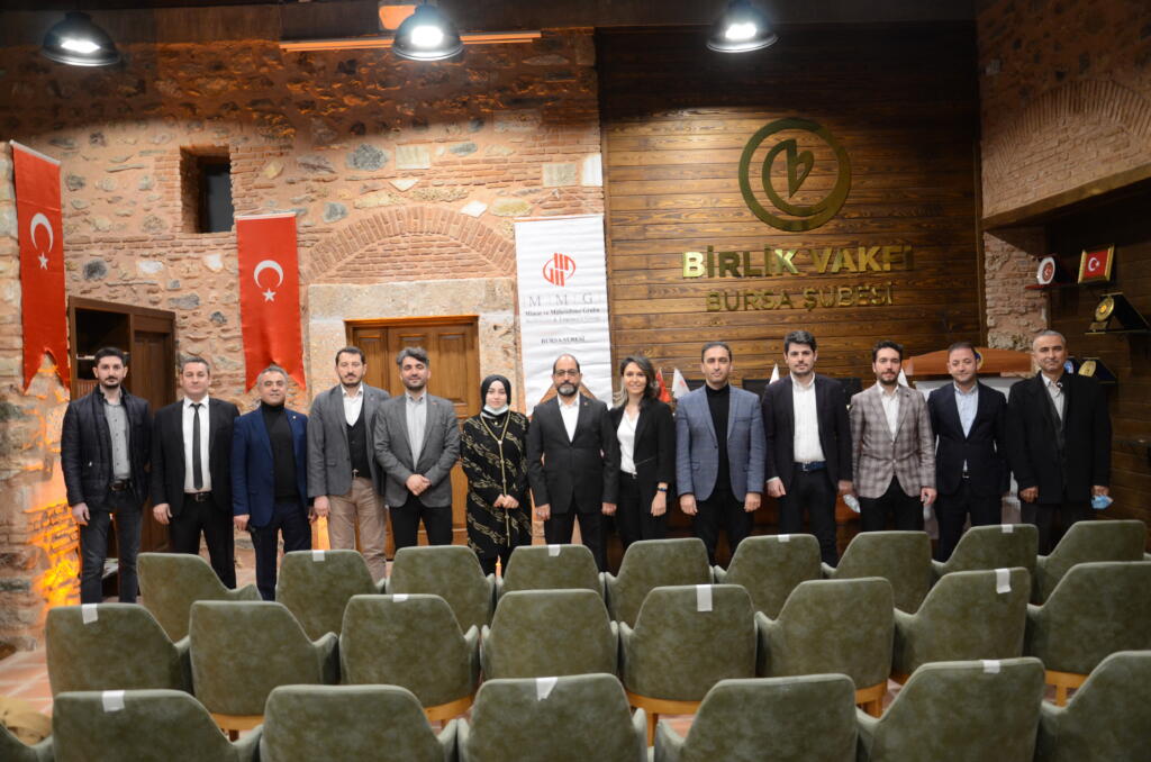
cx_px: 576
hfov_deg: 59.6
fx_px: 1005
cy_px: 381
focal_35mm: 32
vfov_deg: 41.5
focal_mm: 21
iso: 1000
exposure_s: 1/50
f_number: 3.8
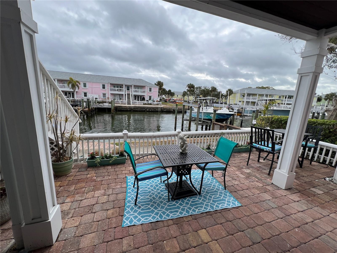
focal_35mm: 13
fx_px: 127
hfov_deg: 106.2
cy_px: 126
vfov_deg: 89.9
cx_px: 168
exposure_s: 1/815
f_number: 1.8
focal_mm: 1.57
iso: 32
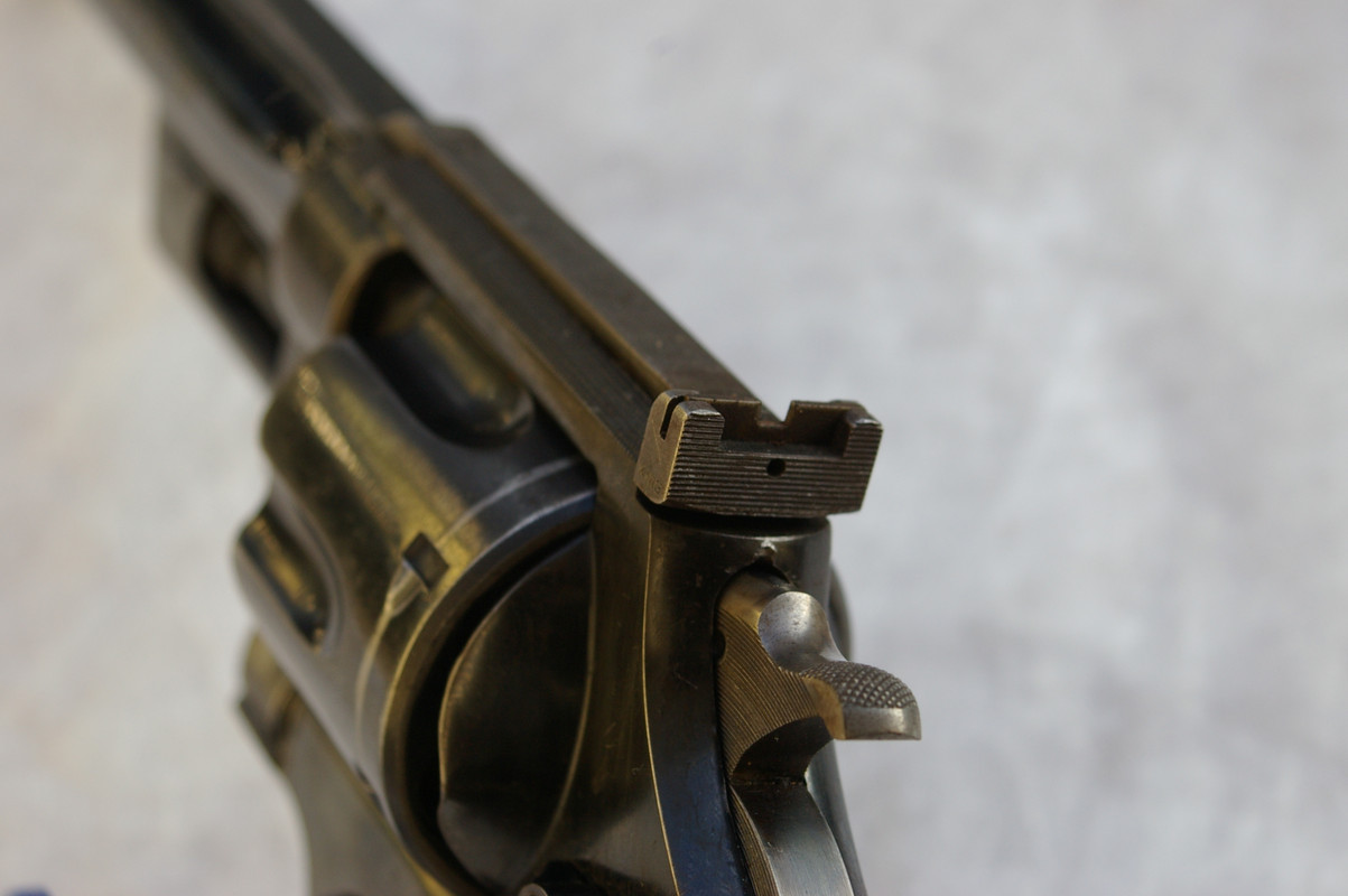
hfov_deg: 17.1
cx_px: 674
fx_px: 4490
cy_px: 448
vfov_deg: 11.4
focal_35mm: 120
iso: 400
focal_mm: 80
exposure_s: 1/180
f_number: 8
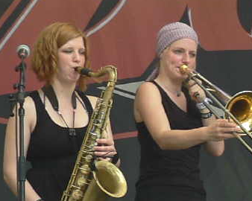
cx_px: 142
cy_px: 153
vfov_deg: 14.7
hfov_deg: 18.5
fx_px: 775
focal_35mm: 104
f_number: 4
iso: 64
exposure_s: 1/125
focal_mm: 10.2
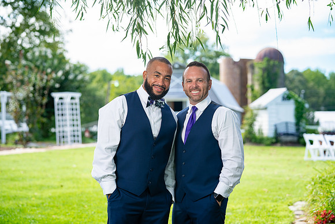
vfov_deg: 14.1
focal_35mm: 97
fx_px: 906
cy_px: 112
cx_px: 167
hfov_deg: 21.0
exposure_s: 1/250
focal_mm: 97
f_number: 4
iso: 100
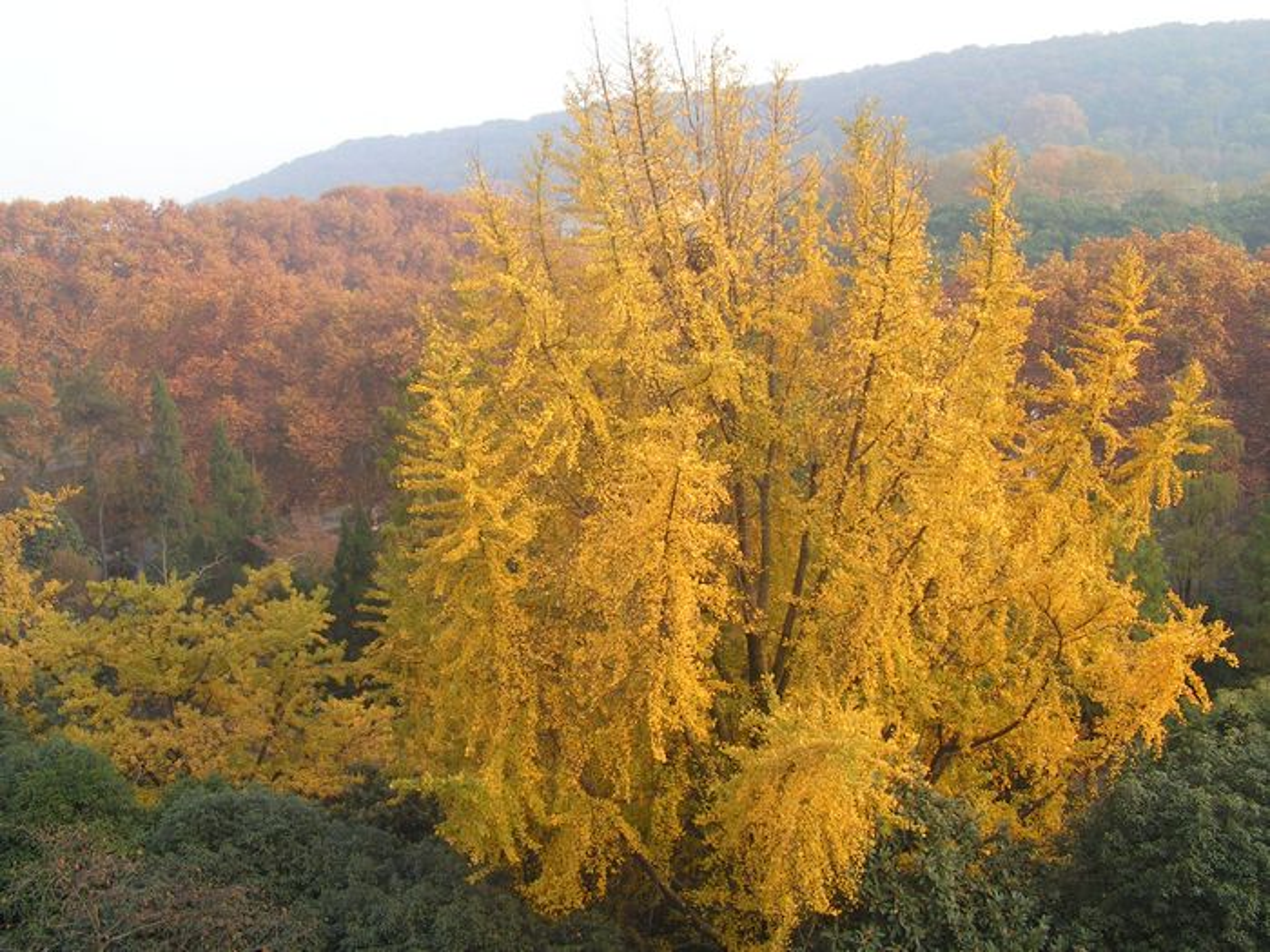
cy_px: 476
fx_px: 1394
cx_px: 635
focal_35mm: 38
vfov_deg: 37.7
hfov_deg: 49.0
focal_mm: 6.3
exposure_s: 1/50
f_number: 5
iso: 50
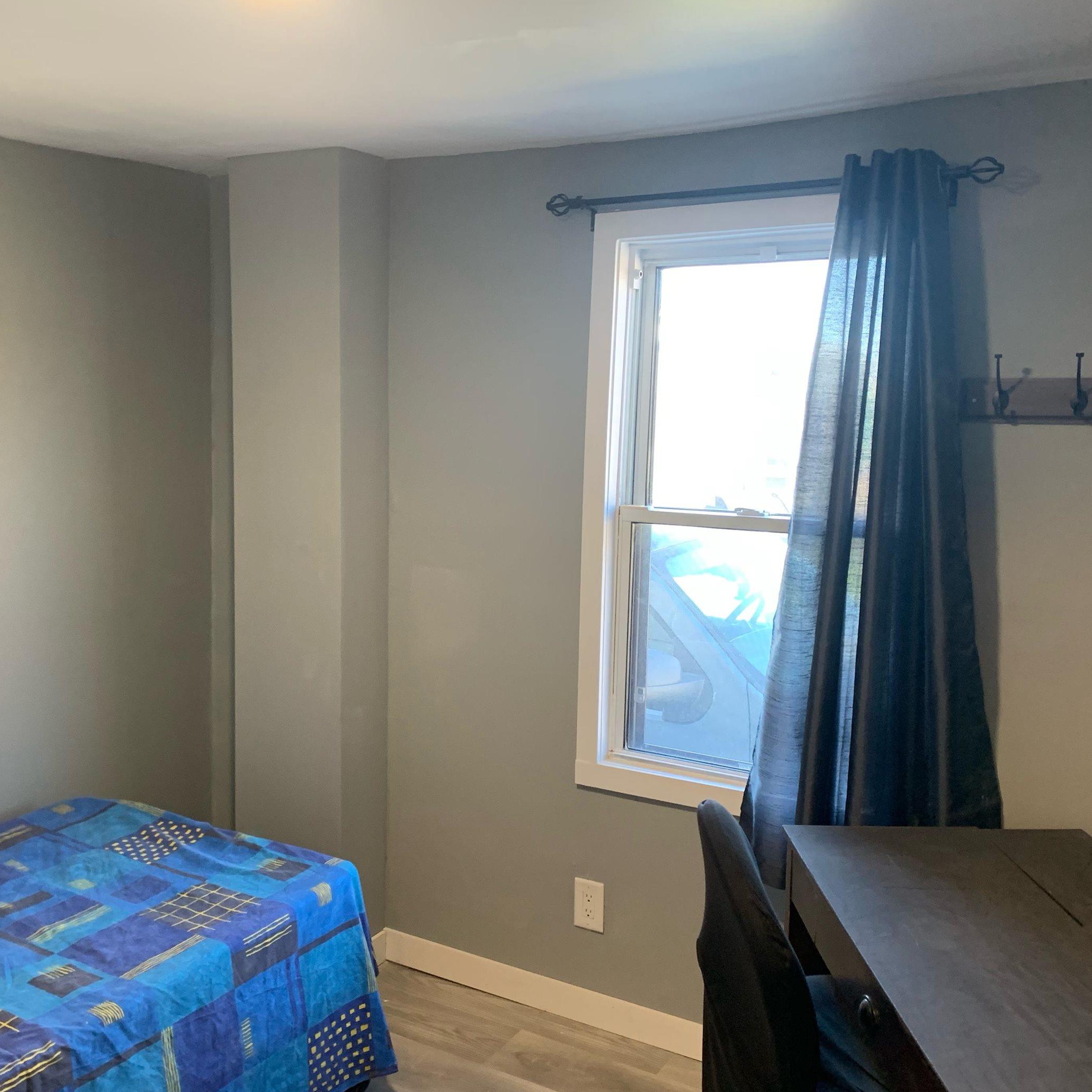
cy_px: 587
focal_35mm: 34
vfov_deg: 48.4
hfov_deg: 48.4
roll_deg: -0.3
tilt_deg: -10.3
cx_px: 485
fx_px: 1213
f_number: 1.8
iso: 160
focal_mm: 4.25
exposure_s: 1/60
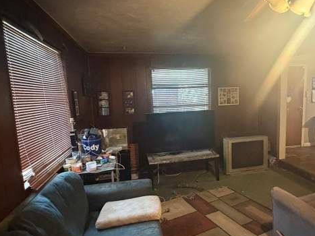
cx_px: 187
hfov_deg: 71.0
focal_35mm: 24
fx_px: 218
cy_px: 123
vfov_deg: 56.8
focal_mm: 2.22
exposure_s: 1/40
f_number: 2.2
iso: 1000
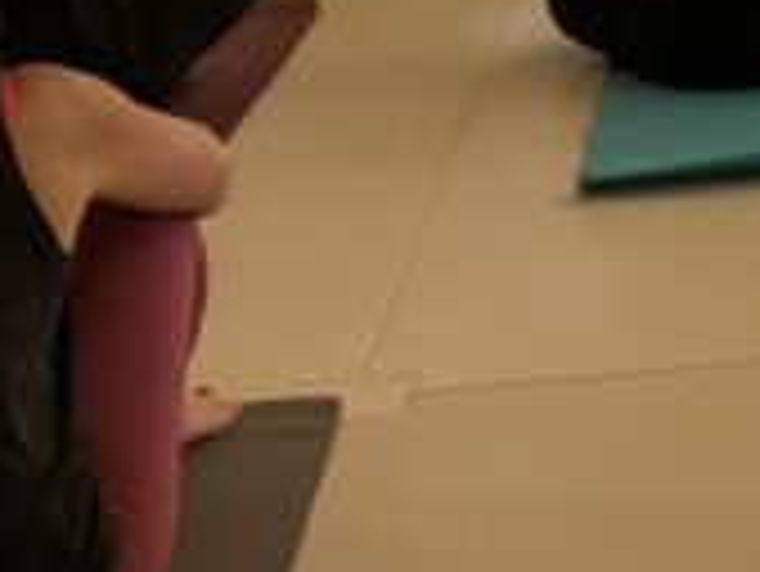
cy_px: -171
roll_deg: +0.1
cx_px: 1538
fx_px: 2593
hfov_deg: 14.0
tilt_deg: -8.8
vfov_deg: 12.2
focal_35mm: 118
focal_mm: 4.25
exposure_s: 1/122
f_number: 1.8
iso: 40
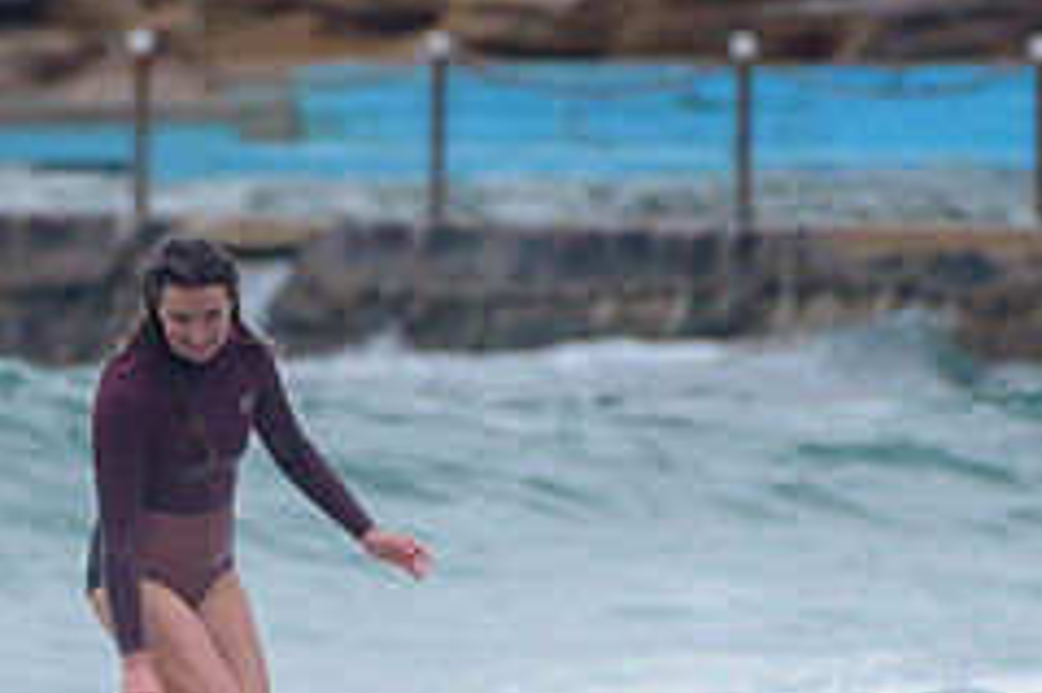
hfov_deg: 1.4
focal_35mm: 1488
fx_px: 43038
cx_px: 209
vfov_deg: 0.9
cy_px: 818
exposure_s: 1/1250
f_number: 5.6
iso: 560
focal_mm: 500
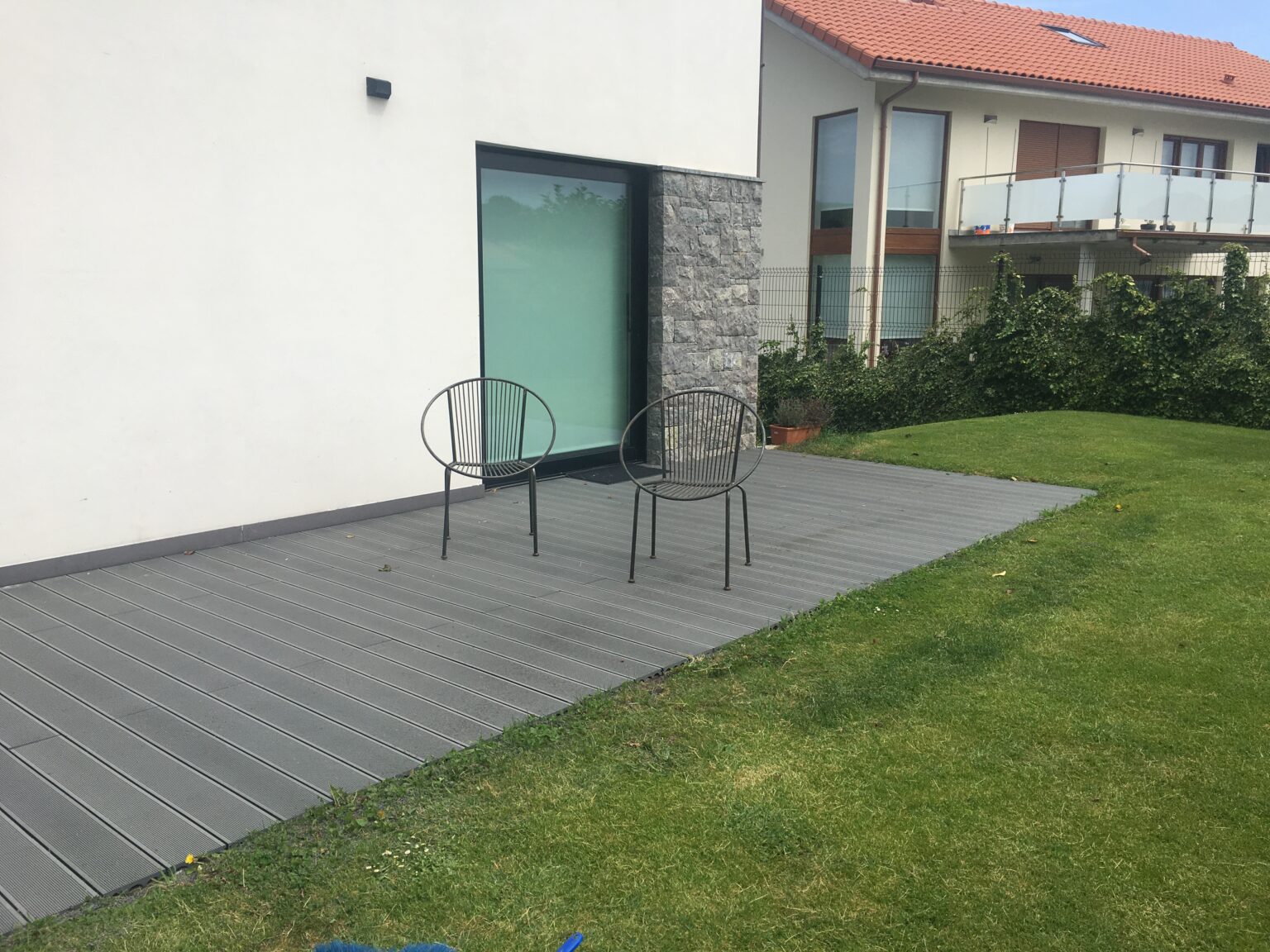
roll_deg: -0.4
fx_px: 1064
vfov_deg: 48.2
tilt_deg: -10.7
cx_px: 635
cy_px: 476
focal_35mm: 29
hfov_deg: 61.7
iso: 25
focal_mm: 4.15
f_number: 2.2
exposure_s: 1/2137
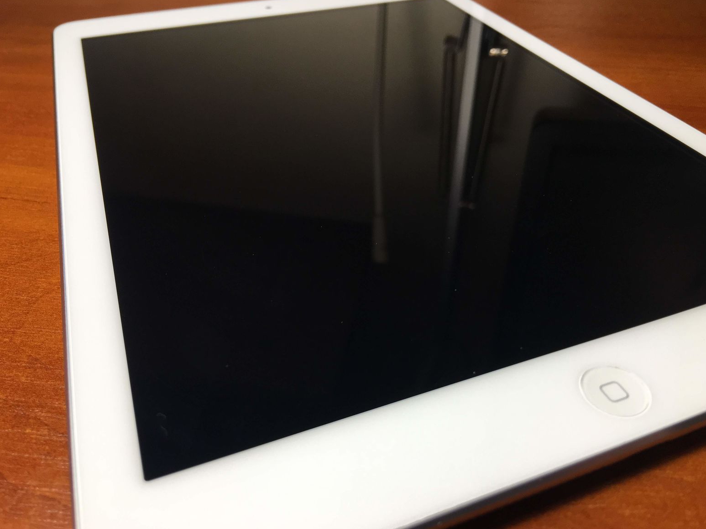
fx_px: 612
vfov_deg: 46.8
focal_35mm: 30
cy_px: 263
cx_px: 358
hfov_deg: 60.0
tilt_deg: -36.5
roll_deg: +0.4
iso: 40
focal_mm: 4.15
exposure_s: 1/100
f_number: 2.2
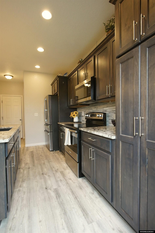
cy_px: 116
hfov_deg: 73.7
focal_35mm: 16
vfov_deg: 96.7
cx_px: 78
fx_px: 103
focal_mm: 11
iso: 1600
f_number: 4
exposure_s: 1/160
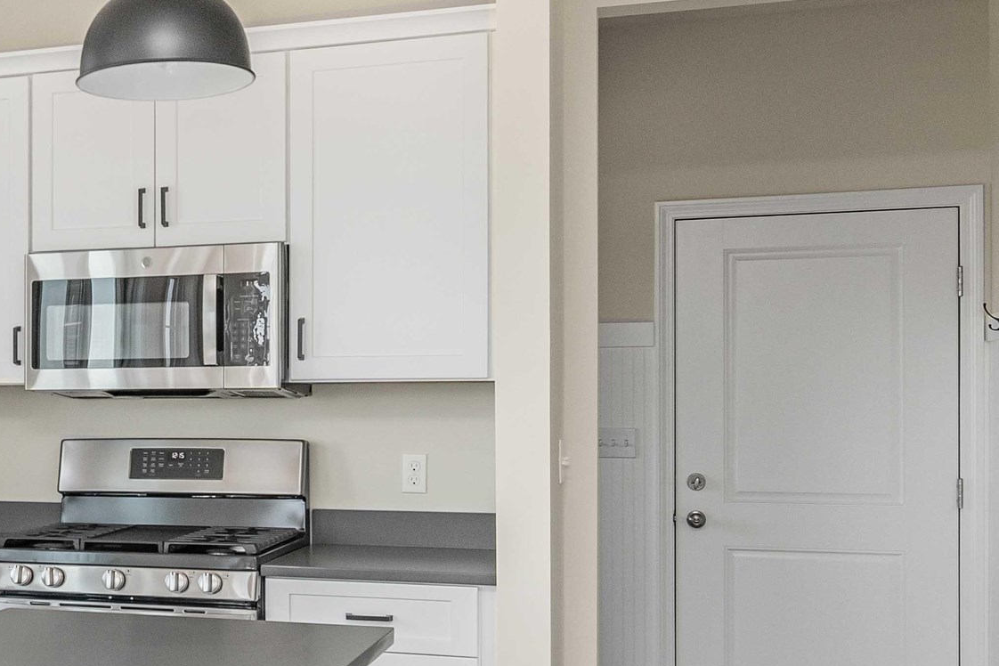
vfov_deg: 26.0
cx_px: 16
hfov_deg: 34.9
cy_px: 392
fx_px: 1443
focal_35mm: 52
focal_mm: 13
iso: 250
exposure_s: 1/100
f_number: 6.3
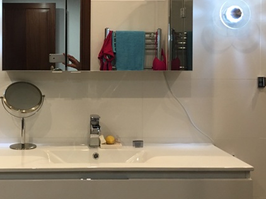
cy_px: 71
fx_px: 422
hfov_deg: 34.4
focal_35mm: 55
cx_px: 77
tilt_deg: -0.2
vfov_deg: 26.4
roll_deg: -0.3
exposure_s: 1/17
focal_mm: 4.15
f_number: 2.2
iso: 80
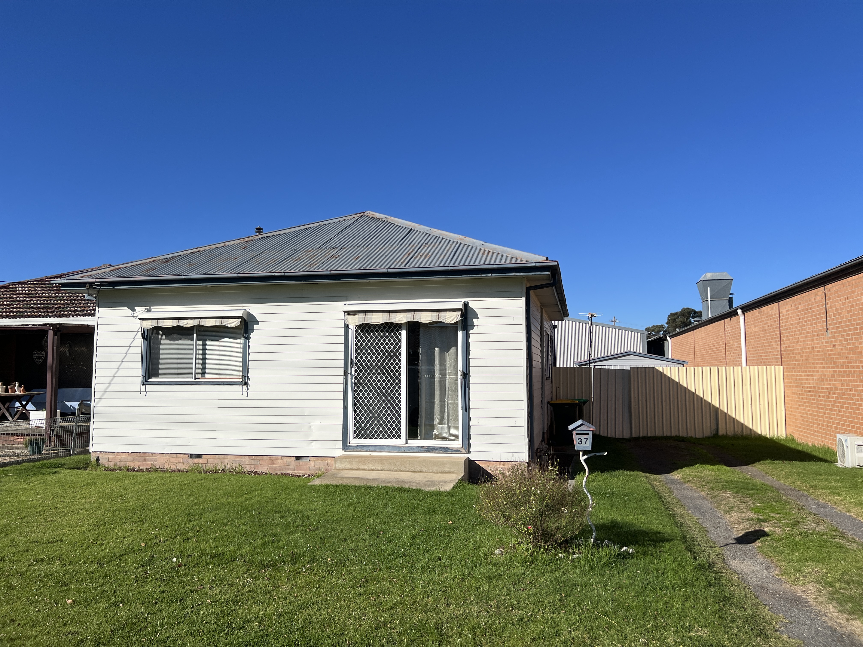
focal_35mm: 26
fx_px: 648
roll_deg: -1.7
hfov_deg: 67.3
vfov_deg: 53.1
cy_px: 324
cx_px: 432
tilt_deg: +3.5
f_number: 1.5
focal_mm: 5.7
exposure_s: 1/6211
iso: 50
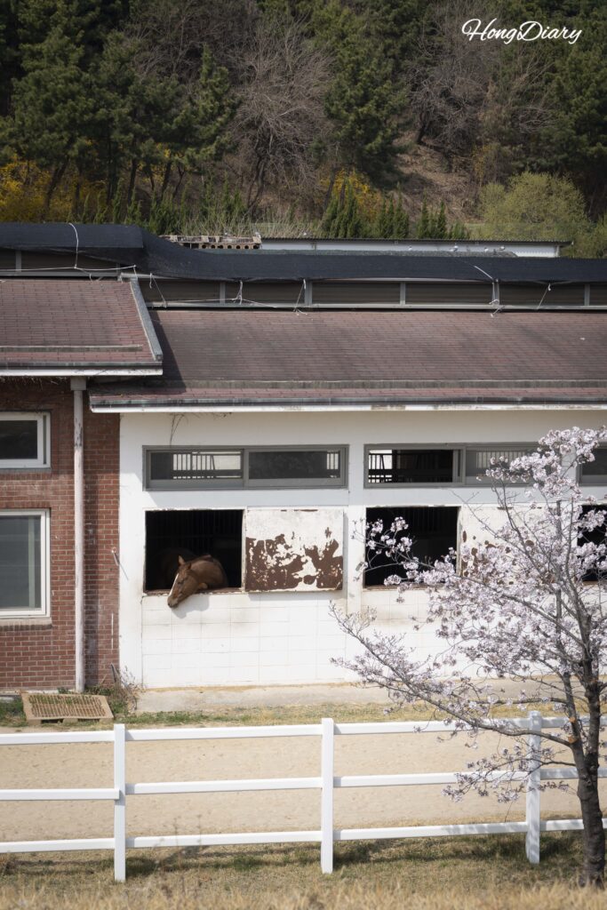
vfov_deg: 33.4
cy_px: 455
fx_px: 1517
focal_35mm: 60
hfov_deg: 22.6
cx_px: 304
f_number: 8
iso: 100
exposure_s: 1/320
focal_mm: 60
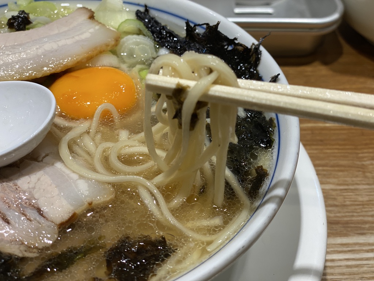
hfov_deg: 36.8
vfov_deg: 28.0
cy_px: 140
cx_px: 187
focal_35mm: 52
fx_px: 562
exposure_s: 1/100
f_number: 2
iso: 64
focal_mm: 6
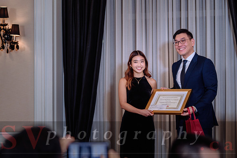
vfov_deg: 15.0
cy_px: 74
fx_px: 601
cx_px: 126
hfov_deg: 22.3
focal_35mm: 91
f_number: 2.8
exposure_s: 1/160
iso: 1000
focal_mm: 86
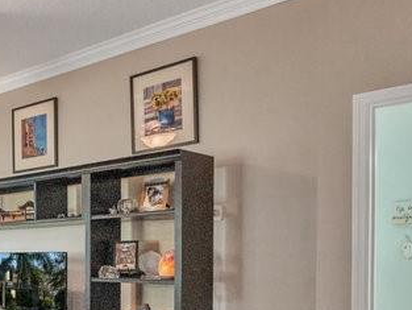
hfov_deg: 34.2
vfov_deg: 32.5
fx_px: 512
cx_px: -95
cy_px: 258
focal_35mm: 43
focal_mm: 14
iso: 500
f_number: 8
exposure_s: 1/60
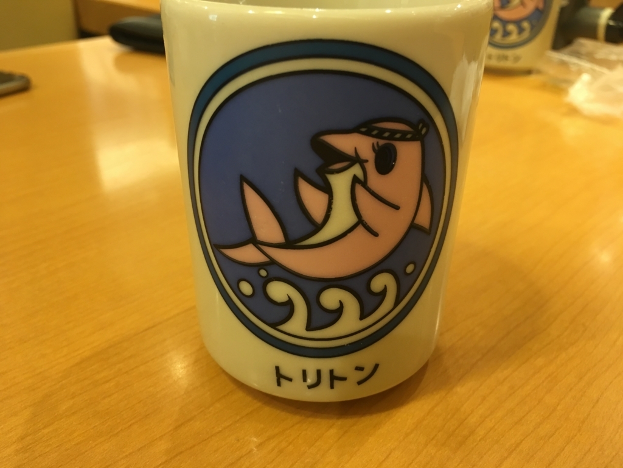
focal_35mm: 29
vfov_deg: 48.2
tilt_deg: -29.5
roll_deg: -0.1
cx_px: 312
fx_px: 522
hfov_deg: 61.7
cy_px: 234
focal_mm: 4.15
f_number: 2.2
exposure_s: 1/30
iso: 80
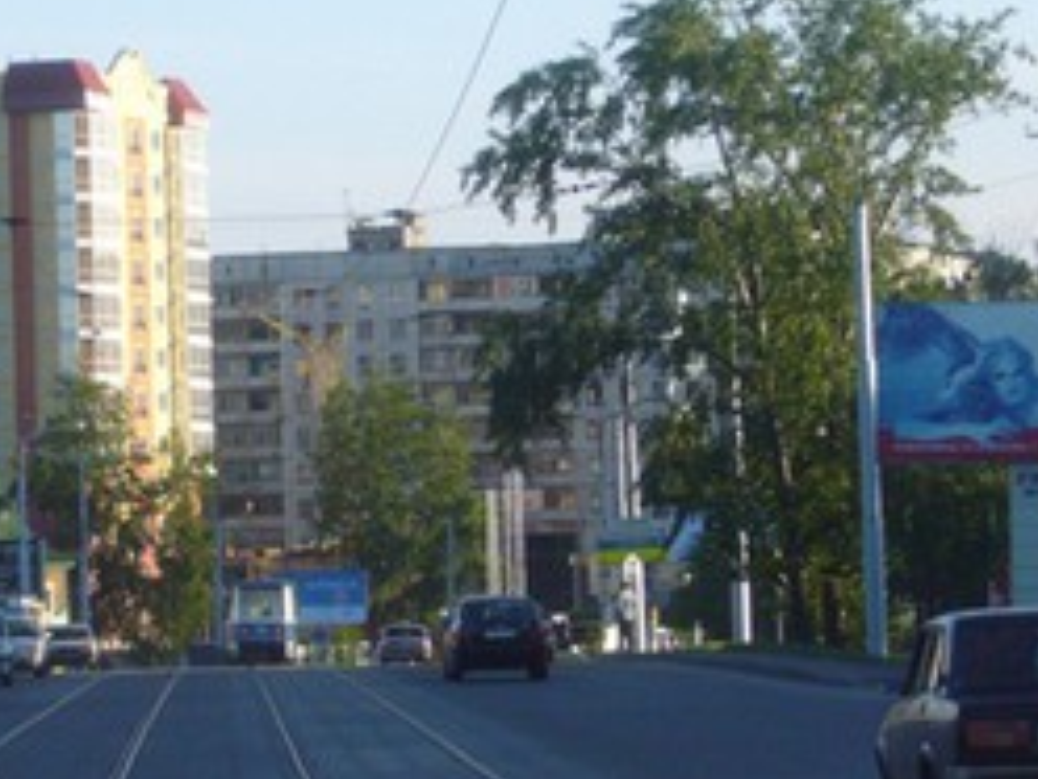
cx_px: 419
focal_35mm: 212
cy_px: 433
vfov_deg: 7.0
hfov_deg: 9.3
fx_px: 6357
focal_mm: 17.4
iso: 100
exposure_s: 1/250
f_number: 5
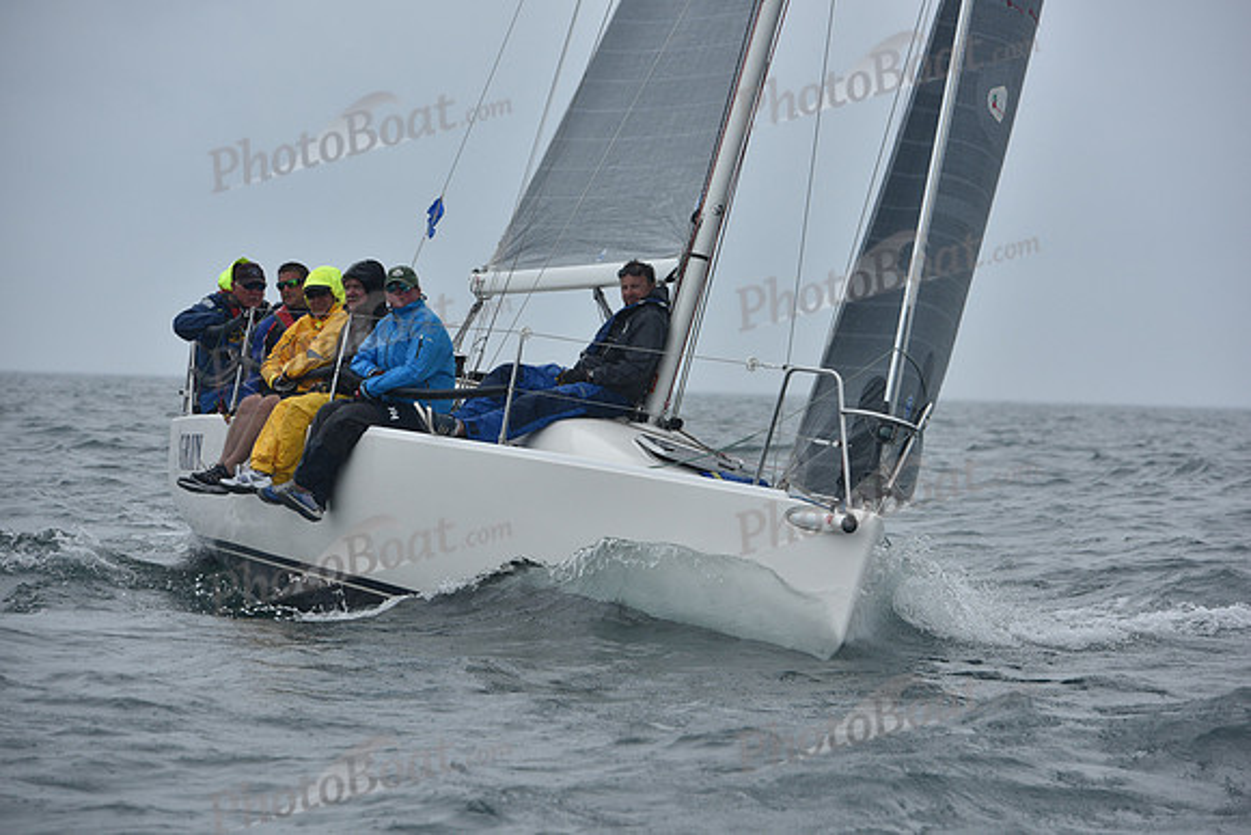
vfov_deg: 7.6
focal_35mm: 180
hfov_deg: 11.4
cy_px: 418
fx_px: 6256
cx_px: 626
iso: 320
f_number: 7.1
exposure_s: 1/1000
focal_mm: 180
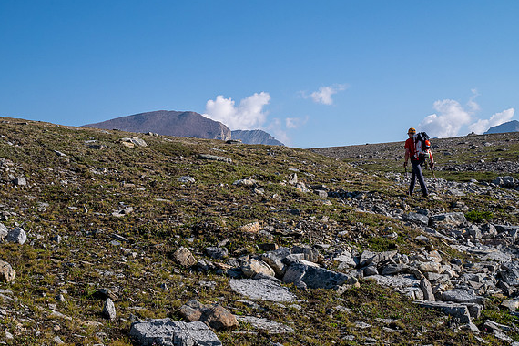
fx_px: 793
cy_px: 157
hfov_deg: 36.2
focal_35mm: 55
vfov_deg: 24.6
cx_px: 259
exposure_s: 1/640
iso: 200
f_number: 8
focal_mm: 26
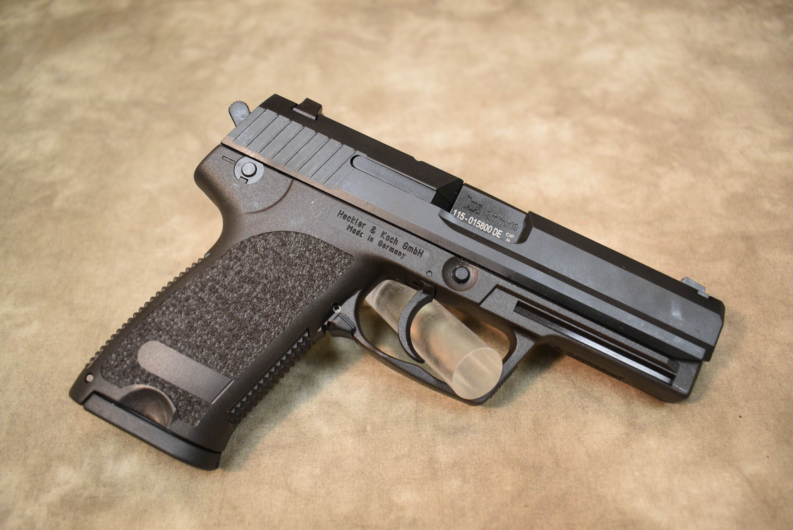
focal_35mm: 33
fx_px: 727
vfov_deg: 40.0
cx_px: 396
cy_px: 265
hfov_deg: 57.2
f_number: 4
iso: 1100
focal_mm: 22
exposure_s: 1/60
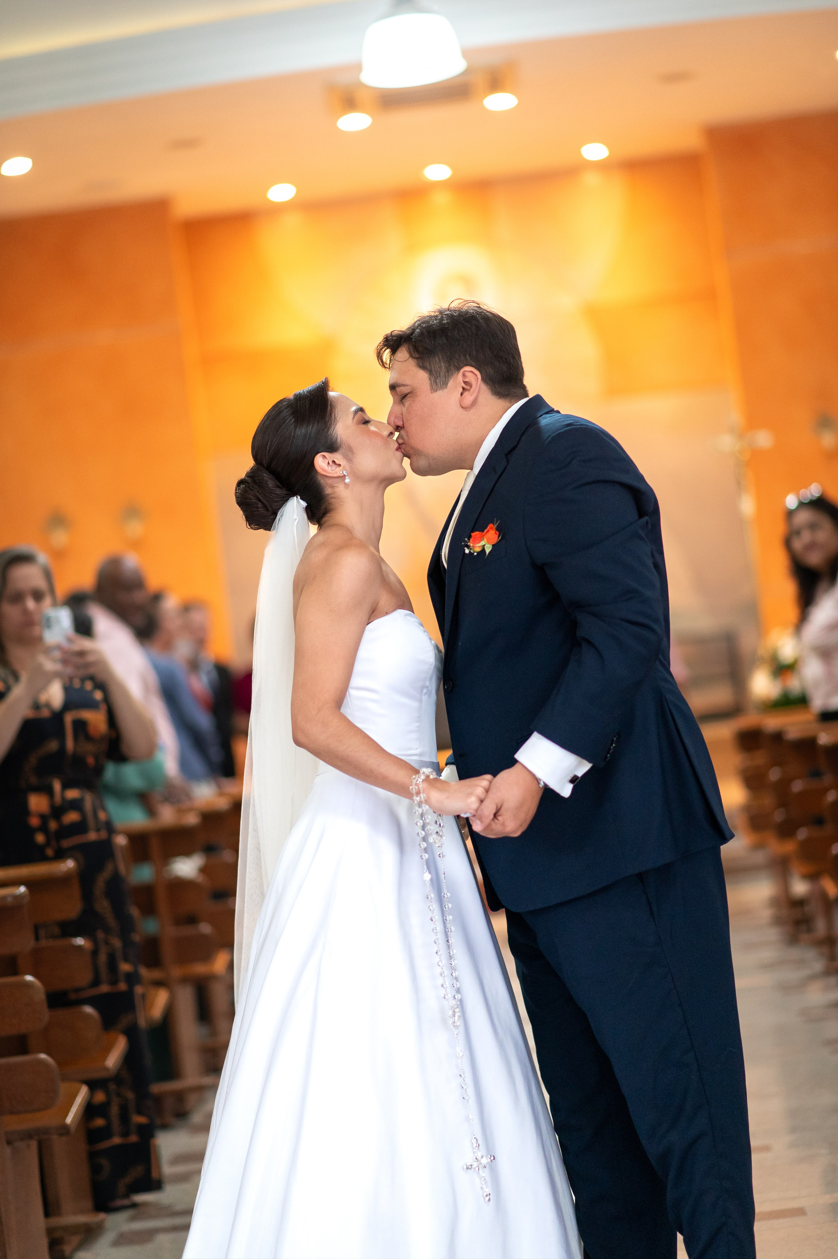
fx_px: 2972
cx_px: 419
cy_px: 630
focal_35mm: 85
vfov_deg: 23.9
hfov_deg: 16.0
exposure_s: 1/250
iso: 2500
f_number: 2
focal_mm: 85
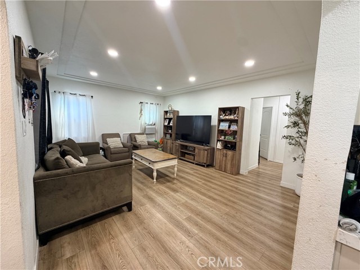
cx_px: 180
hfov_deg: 102.1
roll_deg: -2.5
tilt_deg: -5.7
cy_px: 135
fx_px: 146
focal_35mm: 14
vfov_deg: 85.7
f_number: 2.2
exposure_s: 1/60
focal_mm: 2.22
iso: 160
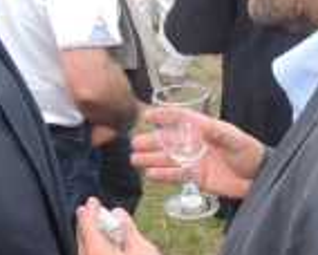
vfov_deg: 13.9
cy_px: 38
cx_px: 50
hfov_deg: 17.3
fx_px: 1037
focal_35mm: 110
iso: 100
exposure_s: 1/60
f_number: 3
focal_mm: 4.3
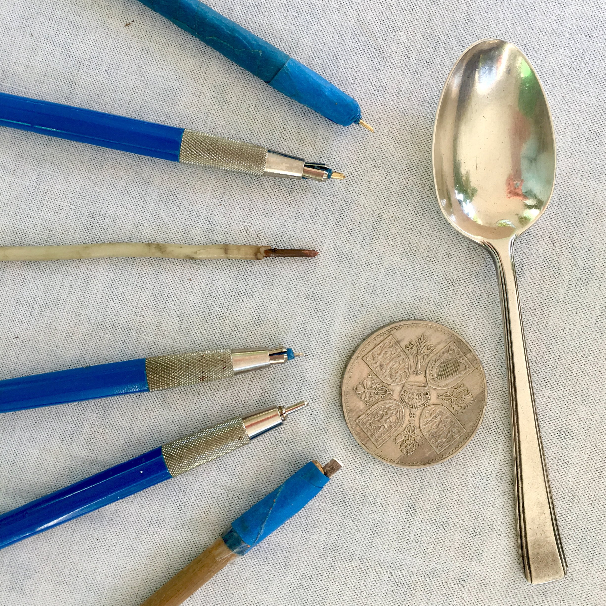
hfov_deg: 47.2
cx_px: 310
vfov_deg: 47.2
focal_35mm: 35
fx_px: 693
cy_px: 289
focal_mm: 4.15
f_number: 2.2
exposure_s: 1/153
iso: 25
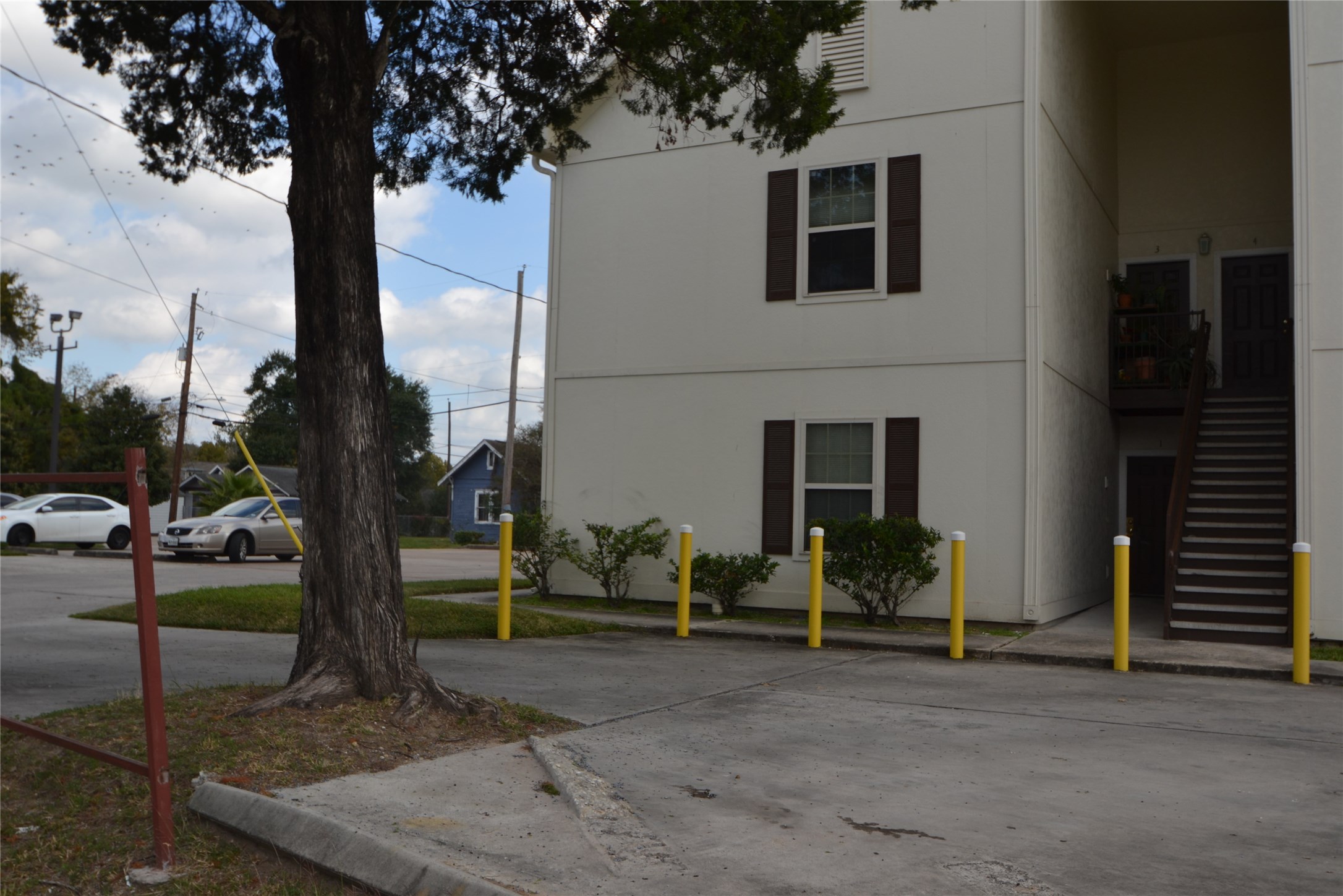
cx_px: 672
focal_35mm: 30
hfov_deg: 61.9
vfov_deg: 43.6
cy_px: 448
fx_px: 1119
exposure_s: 1/200
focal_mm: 20
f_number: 8
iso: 100
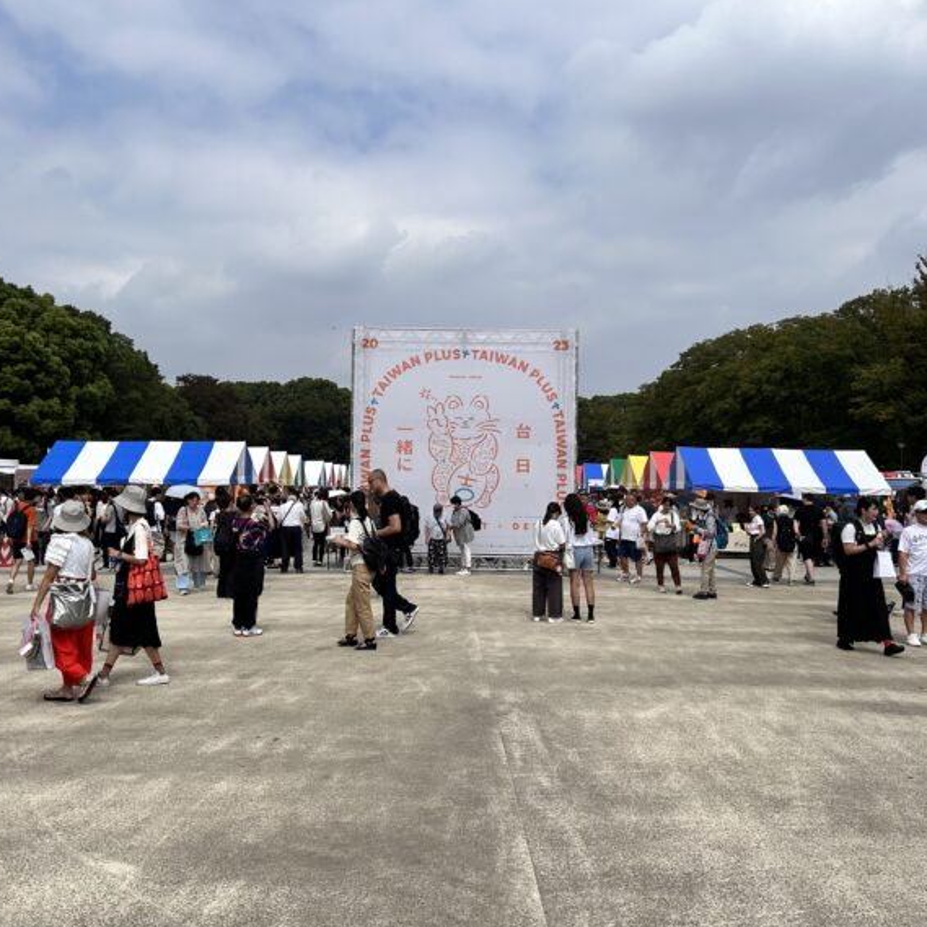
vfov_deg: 52.5
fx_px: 939
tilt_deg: +1.1
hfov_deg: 52.5
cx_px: 445
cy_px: 464
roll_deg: -1.2
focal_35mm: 31
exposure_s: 1/8000
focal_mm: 5.7
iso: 50
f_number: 1.5
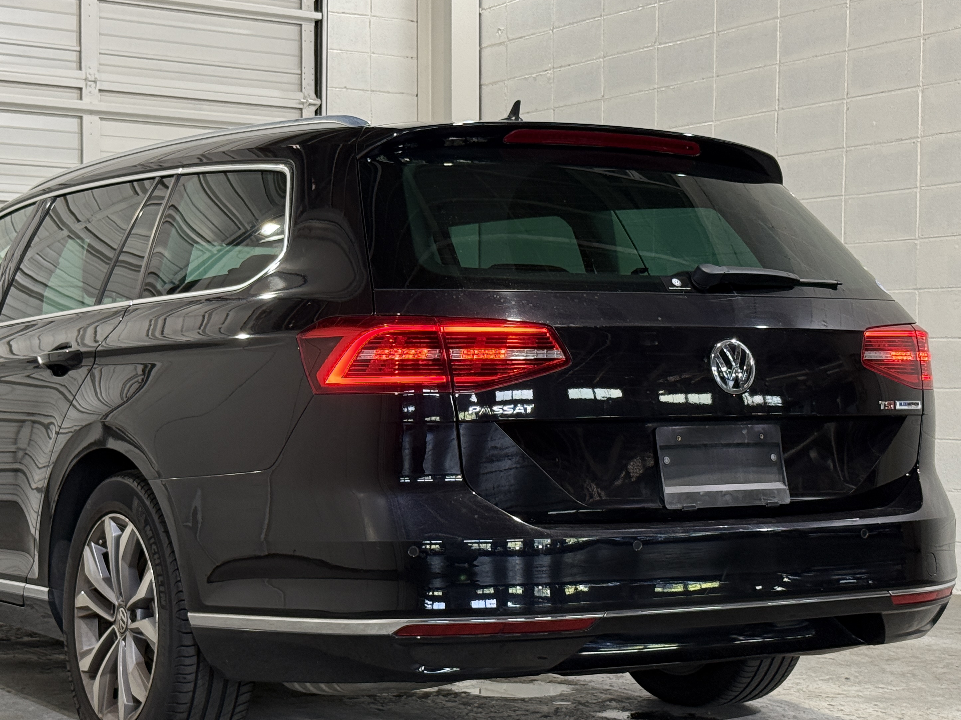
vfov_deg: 21.9
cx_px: 367
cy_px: 397
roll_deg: -0.6
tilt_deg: -0.3
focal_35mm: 67
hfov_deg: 28.9
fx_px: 1860
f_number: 1.78
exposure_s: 1/60
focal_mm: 6.76
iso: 125
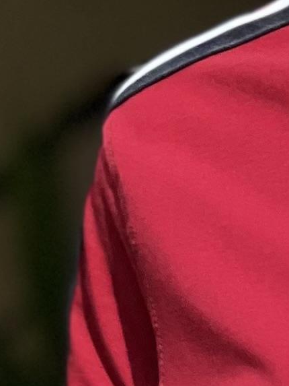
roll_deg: +0.6
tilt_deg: -1.2
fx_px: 6031
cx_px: 496
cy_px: 522
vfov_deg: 3.6
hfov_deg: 2.7
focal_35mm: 542
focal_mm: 9
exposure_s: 1/121
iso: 32
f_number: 2.8
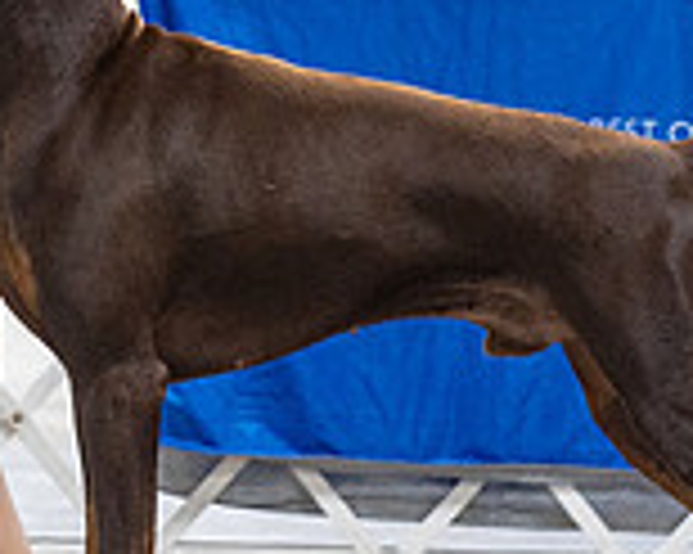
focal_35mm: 748
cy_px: -117
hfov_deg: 2.6
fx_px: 15332
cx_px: 65
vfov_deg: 2.1
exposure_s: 1/200
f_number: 2.8
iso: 2500
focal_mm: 182
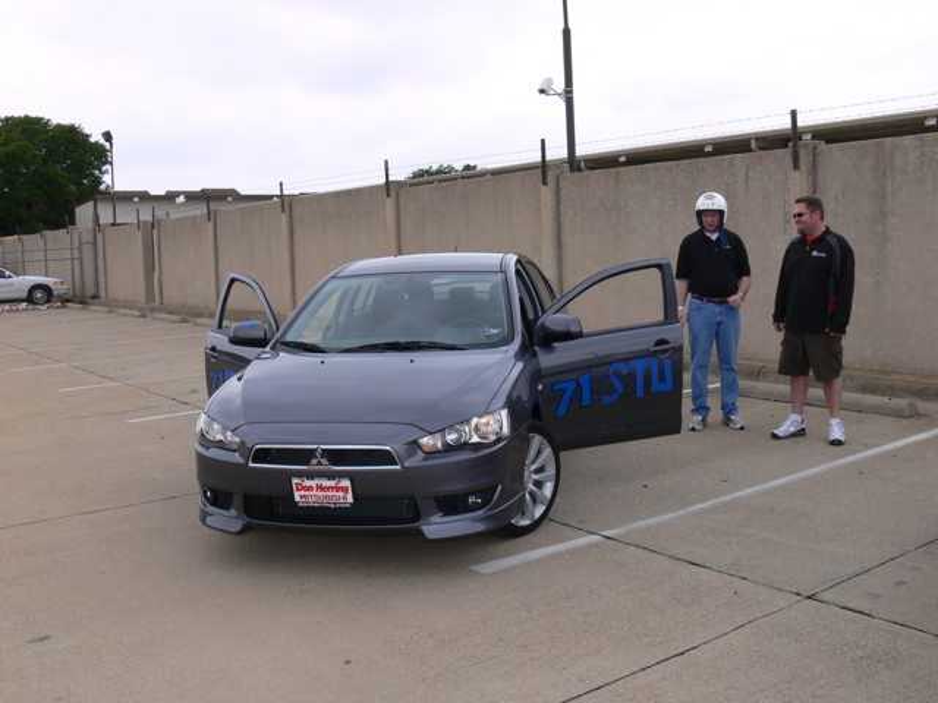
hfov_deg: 52.6
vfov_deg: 40.7
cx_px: 469
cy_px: 352
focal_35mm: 35
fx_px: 948
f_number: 5.6
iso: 80
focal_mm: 7.4
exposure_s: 1/160
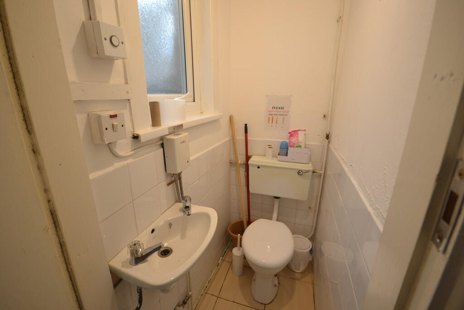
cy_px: 155
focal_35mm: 15
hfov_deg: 100.4
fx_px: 193
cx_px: 232
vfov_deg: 77.3
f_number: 4.5
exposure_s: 1/80
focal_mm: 10
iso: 400
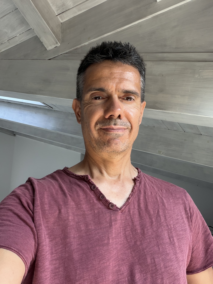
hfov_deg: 46.8
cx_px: 106
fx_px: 246
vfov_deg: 60.0
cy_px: 142
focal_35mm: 30
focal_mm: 2.71
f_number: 1.9
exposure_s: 1/121
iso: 50
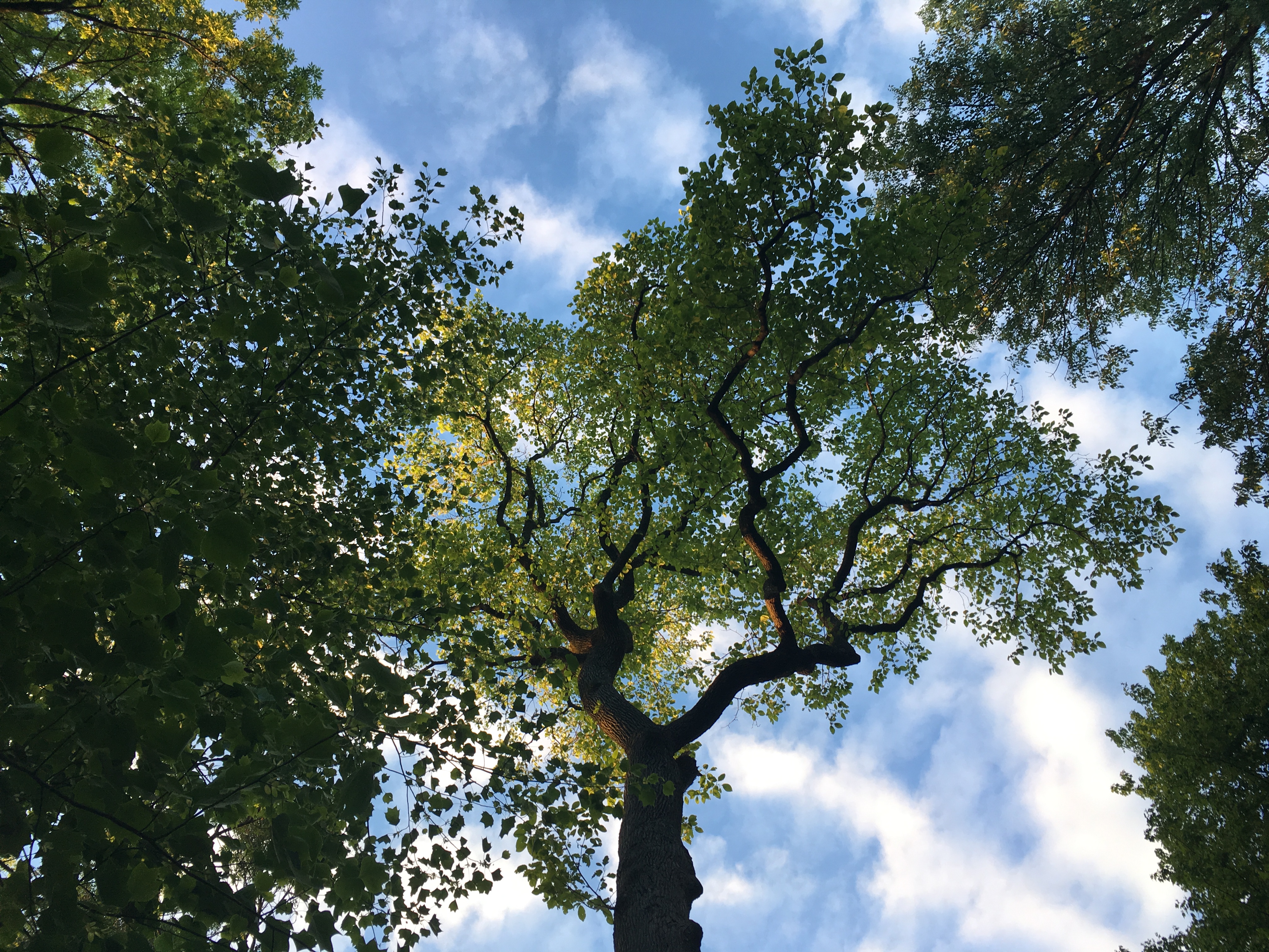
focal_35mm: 29
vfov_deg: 48.2
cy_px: 476
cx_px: 634
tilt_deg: +76.9
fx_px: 1063
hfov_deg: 61.7
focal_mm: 4.15
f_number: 2.2
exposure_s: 1/120
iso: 25
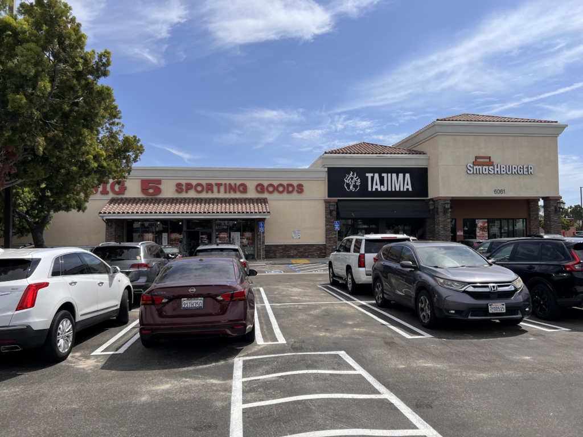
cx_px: 292
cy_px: 218
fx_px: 438
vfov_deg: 53.1
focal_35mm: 26
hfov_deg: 67.3
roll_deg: +0.7
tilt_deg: +2.7
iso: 50
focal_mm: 5.7
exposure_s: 1/5882
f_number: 1.5
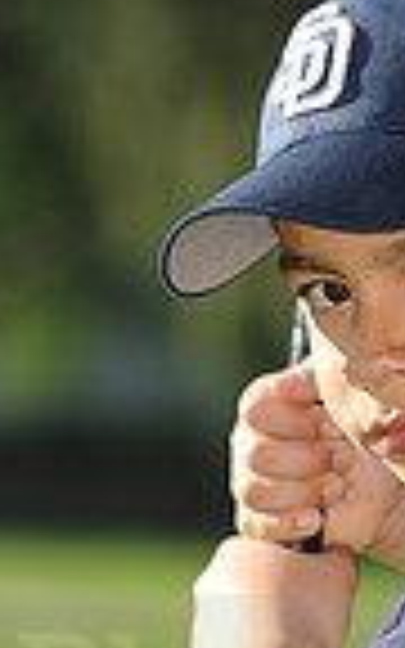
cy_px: 657
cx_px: 346
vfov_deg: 4.6
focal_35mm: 460
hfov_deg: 2.9
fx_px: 8124
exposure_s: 1/1250
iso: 200
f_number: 4
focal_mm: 112
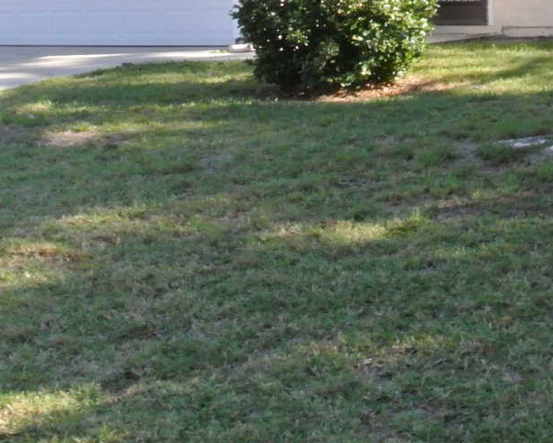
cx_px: 648
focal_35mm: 86
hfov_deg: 20.9
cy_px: -48
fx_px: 1408
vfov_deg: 17.3
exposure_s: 1/80
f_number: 3.5
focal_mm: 11
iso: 800
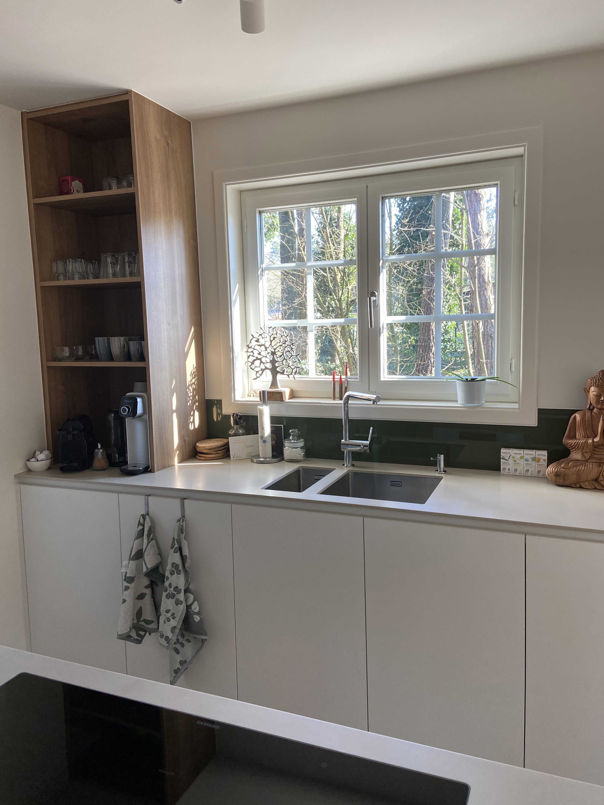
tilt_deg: -4.5
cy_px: 402
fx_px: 605
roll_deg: +1.2
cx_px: 302
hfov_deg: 53.1
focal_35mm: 26
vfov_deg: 67.3
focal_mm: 4.25
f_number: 1.8
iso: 125
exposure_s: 1/121
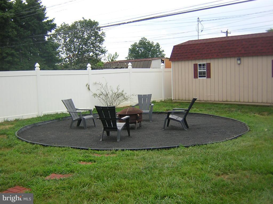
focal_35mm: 36
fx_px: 284
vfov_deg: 39.7
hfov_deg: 51.4
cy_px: 102
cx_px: 136
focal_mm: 4.7
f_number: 2.6
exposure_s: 1/379
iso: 100
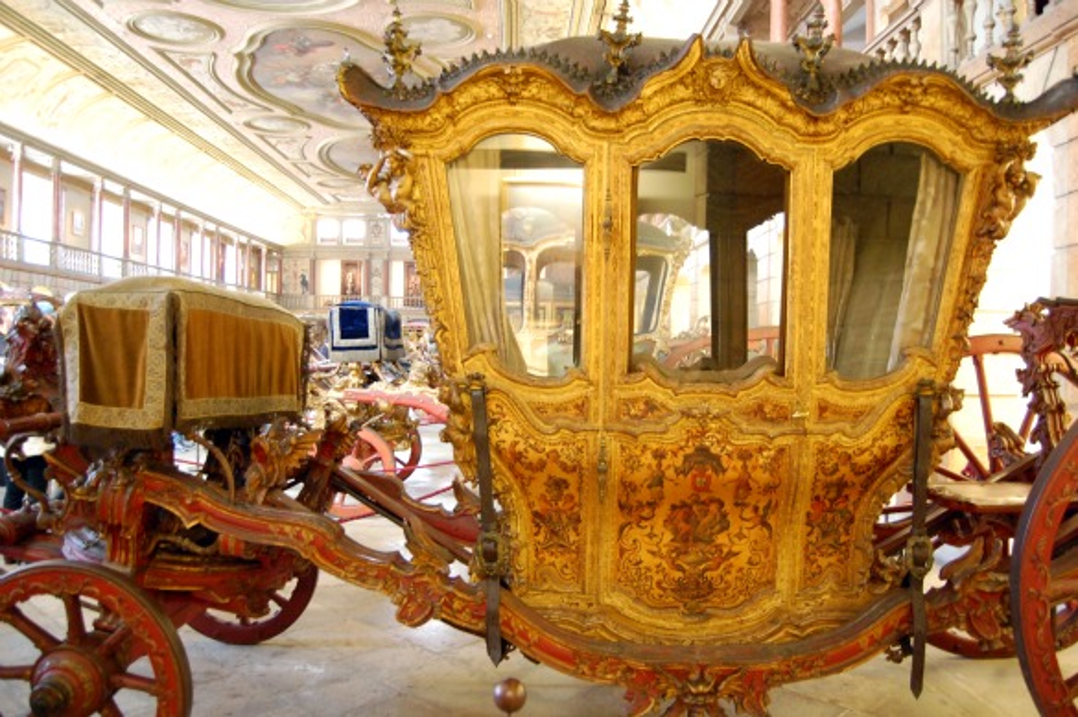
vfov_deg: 47.9
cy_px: 358
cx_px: 539
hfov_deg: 67.4
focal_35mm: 27
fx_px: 808
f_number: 3.5
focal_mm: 18
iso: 1600
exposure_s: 1/5
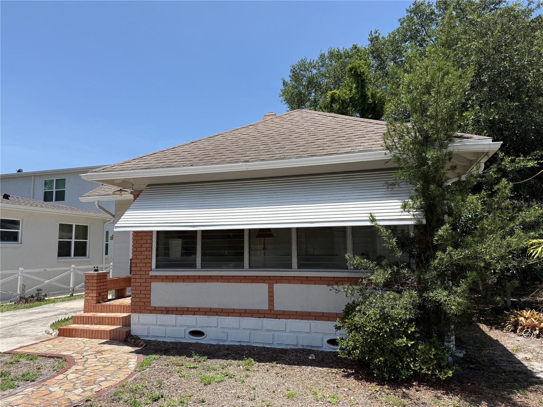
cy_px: 204
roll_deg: +0.7
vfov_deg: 56.8
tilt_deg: +8.3
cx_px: 272
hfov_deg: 71.6
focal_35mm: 24
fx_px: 376
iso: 80
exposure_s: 1/4405
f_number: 1.78
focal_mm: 6.76
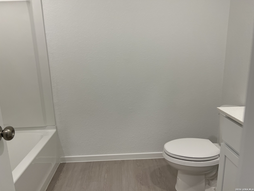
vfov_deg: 53.1
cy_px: 96
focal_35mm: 26
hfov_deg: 67.3
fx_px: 191
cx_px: 127
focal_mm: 5.7
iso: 64
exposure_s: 1/120
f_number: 1.5
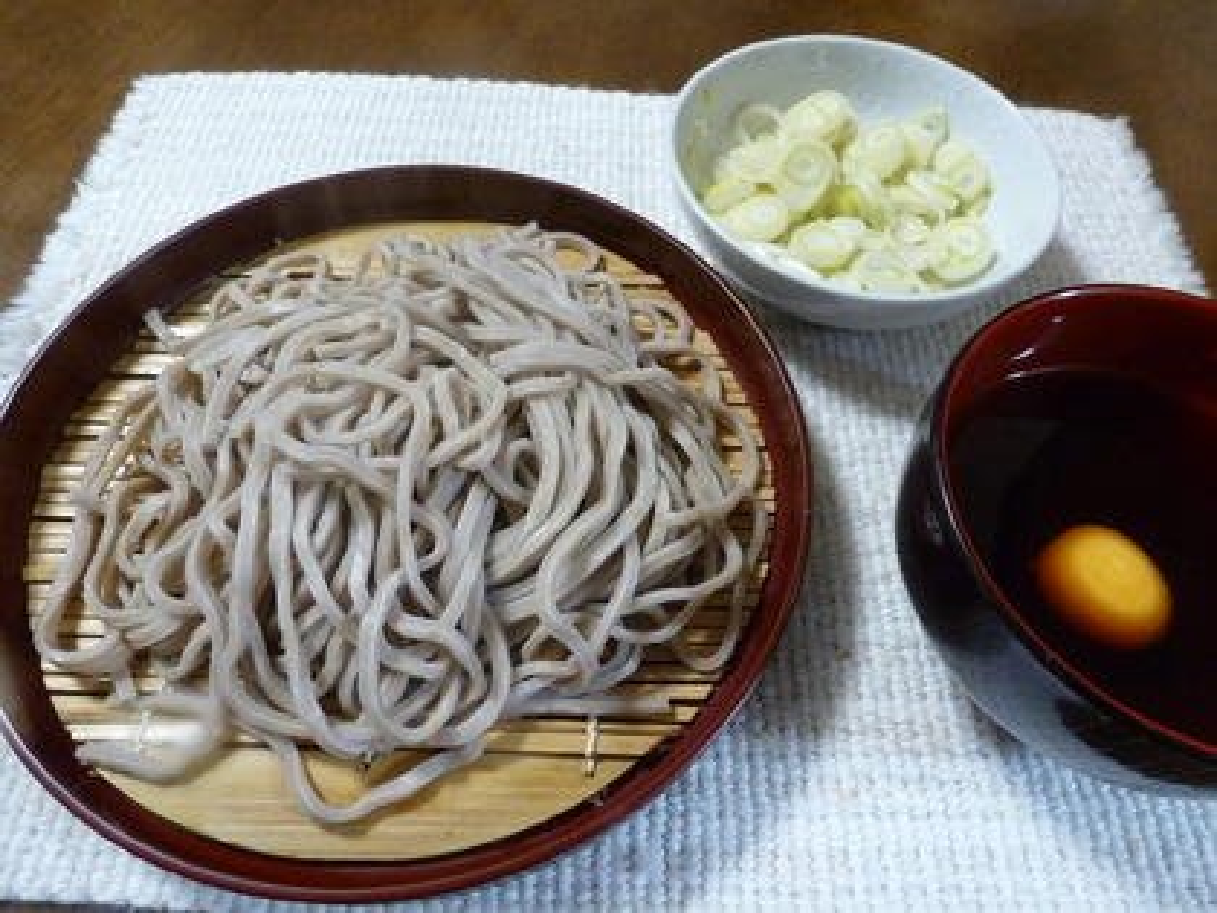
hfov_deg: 71.6
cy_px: 456
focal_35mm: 24
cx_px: 608
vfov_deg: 56.8
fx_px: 844
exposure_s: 1/15
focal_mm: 4.3
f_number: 3.3
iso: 400
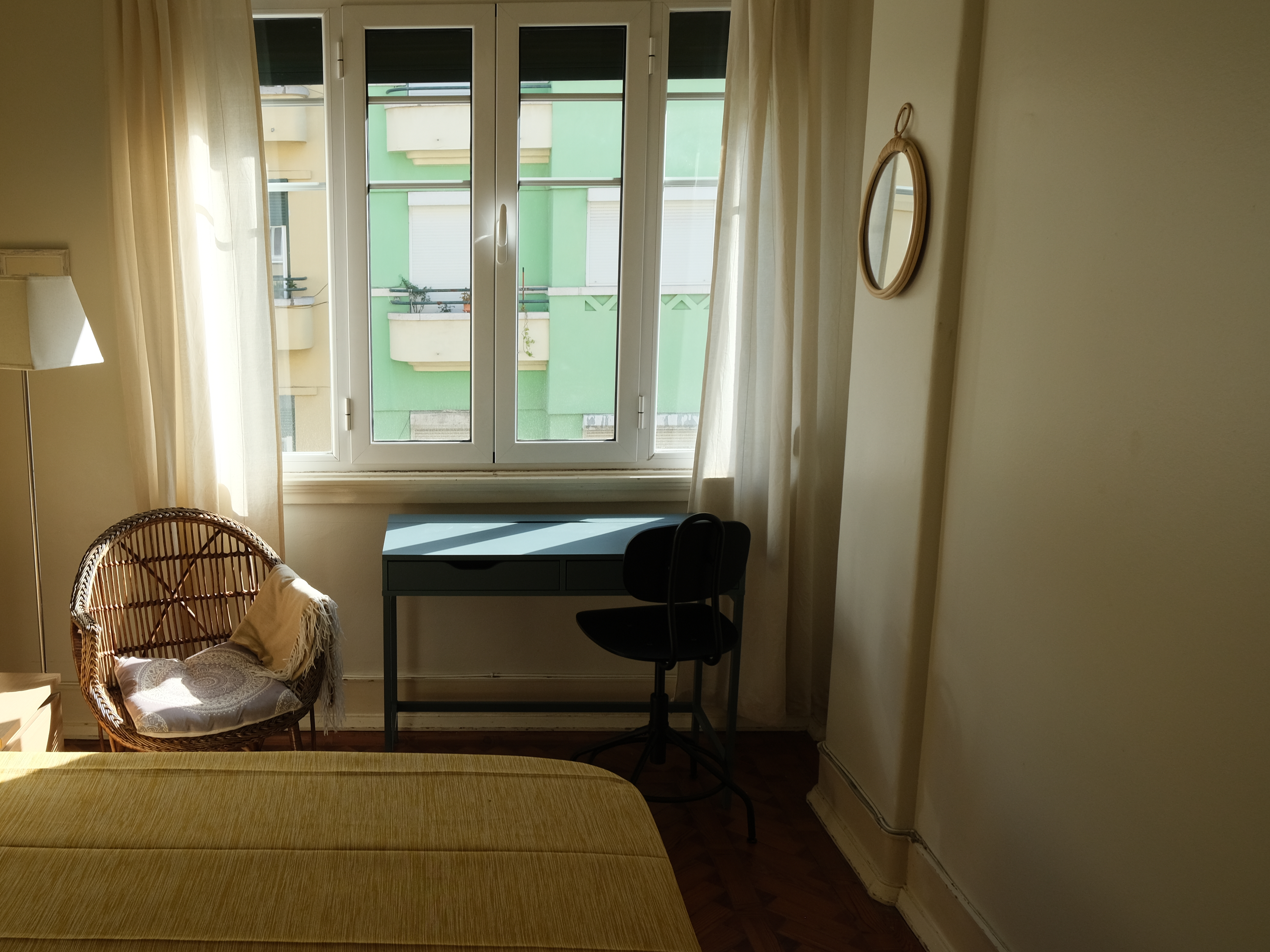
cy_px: 482
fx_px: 1211
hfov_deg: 53.9
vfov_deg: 42.9
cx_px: 392
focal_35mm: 33
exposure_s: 1/210
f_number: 5.6
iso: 320
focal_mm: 15
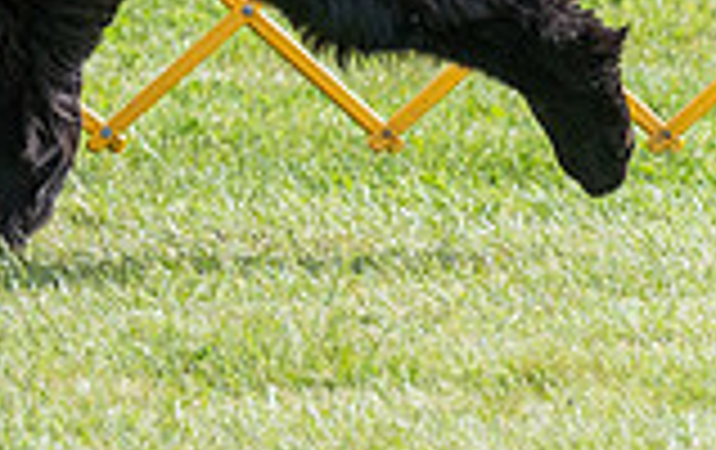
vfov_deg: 1.6
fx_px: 16205
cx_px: -505
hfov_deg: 2.5
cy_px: -585
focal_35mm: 829
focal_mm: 170
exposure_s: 1/1250
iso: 500
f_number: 5.6
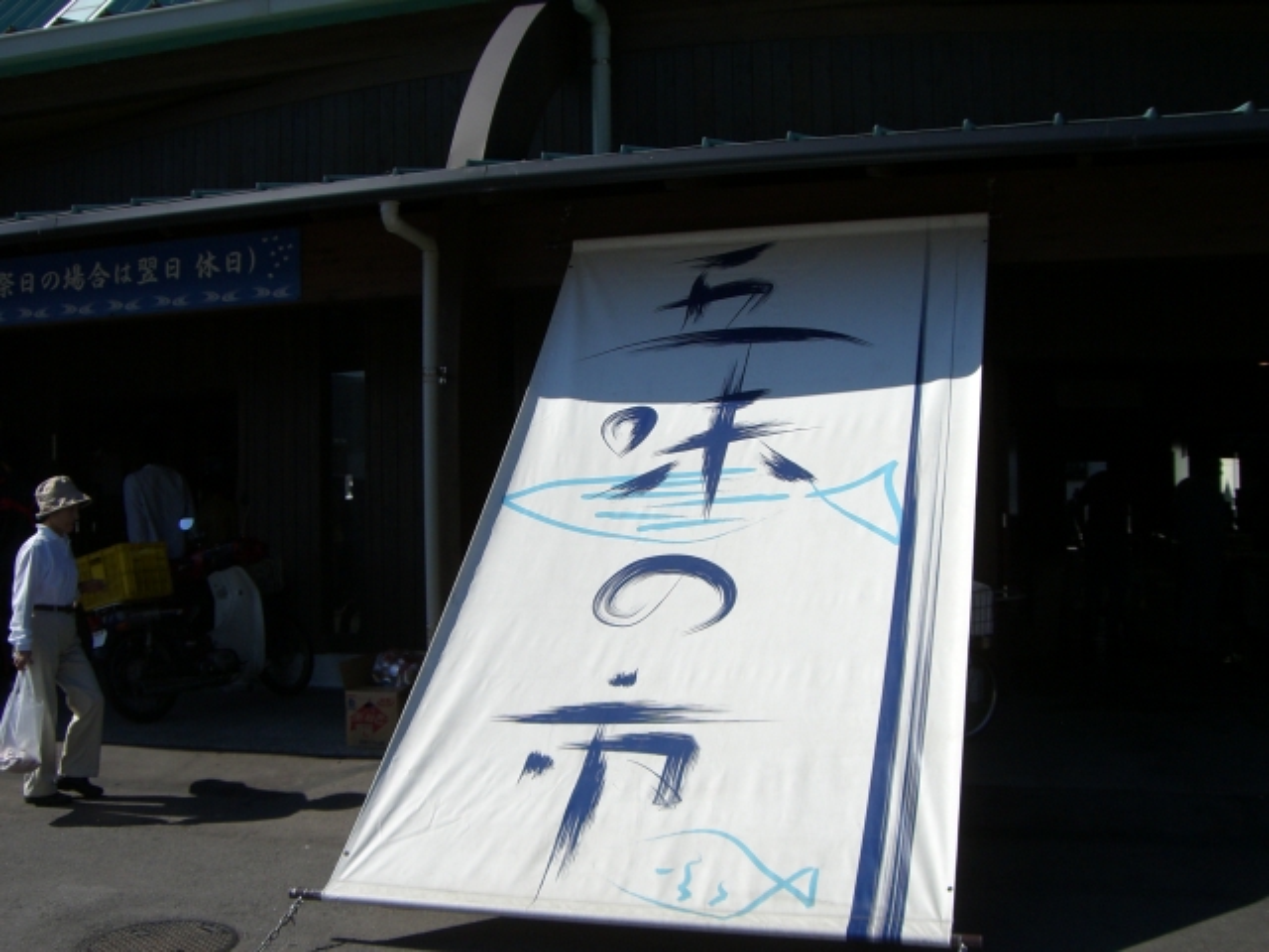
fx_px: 1393
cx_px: 634
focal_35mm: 38
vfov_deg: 37.7
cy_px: 476
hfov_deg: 49.0
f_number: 4.3
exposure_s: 1/1250
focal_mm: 6.2
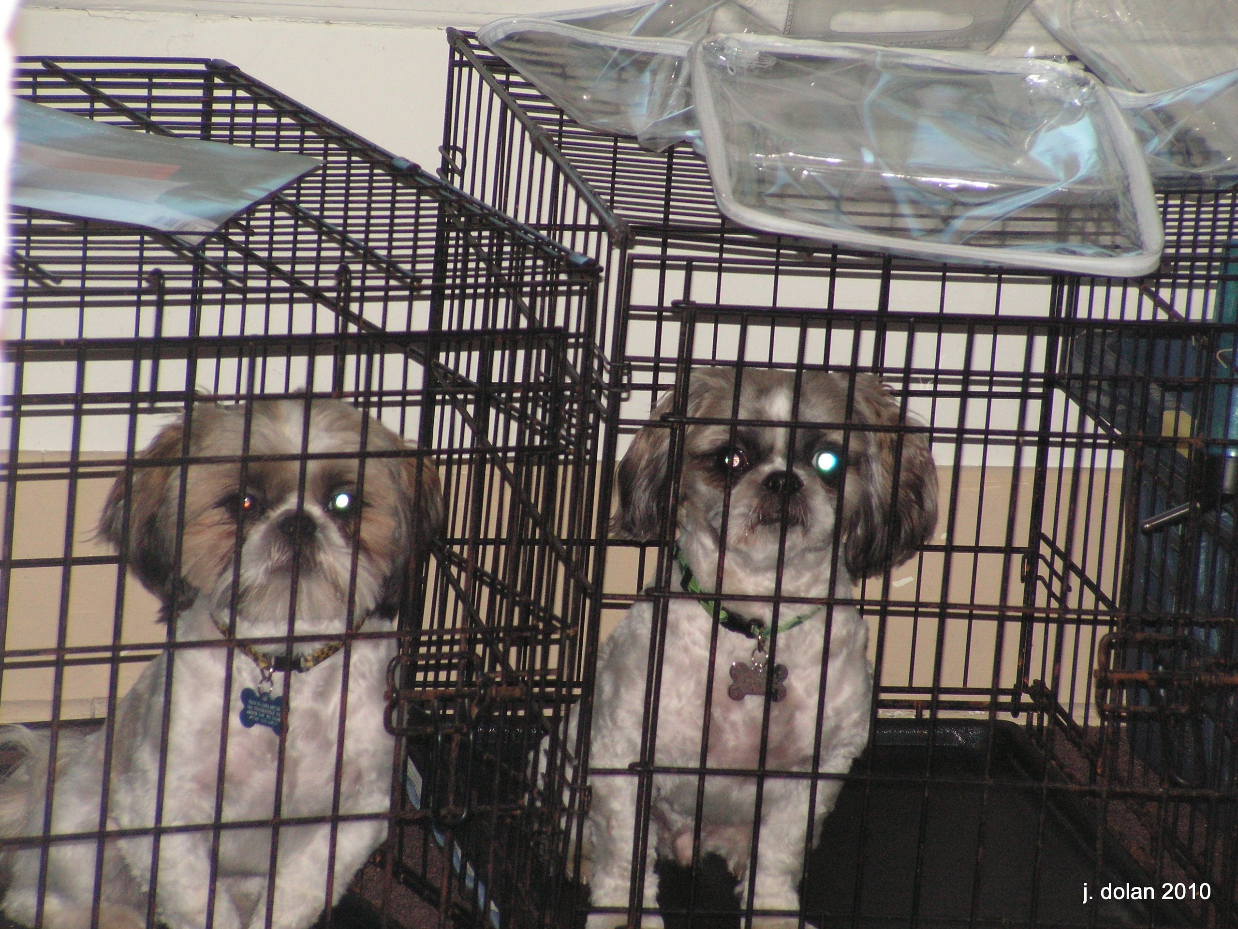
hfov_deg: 9.7
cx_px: 619
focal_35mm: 204
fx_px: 7296
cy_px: 464
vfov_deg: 7.3
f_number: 3.3
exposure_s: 1/200
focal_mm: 34.1
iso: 160
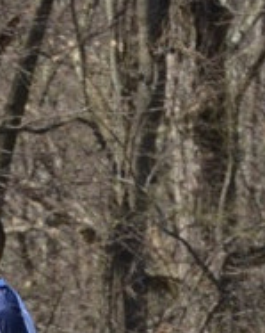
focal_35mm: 1608
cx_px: -135
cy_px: 494
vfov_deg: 1.2
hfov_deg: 1.0
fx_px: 15803
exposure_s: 1/125
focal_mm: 200
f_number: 22
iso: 640
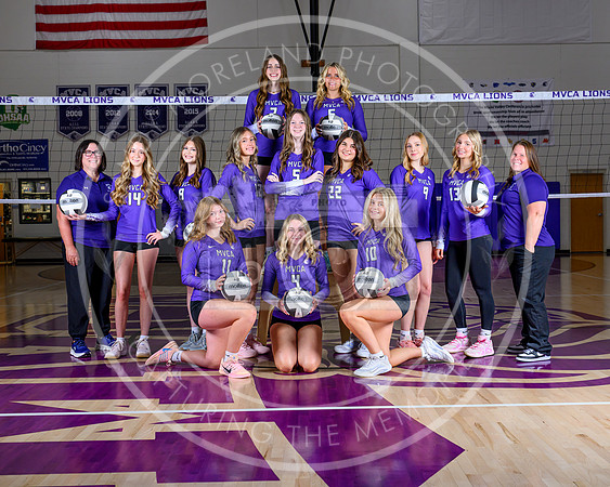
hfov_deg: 41.4
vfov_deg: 33.6
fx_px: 806
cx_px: 312
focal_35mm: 45
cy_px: 244
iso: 800
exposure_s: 1/200
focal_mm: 39
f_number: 5
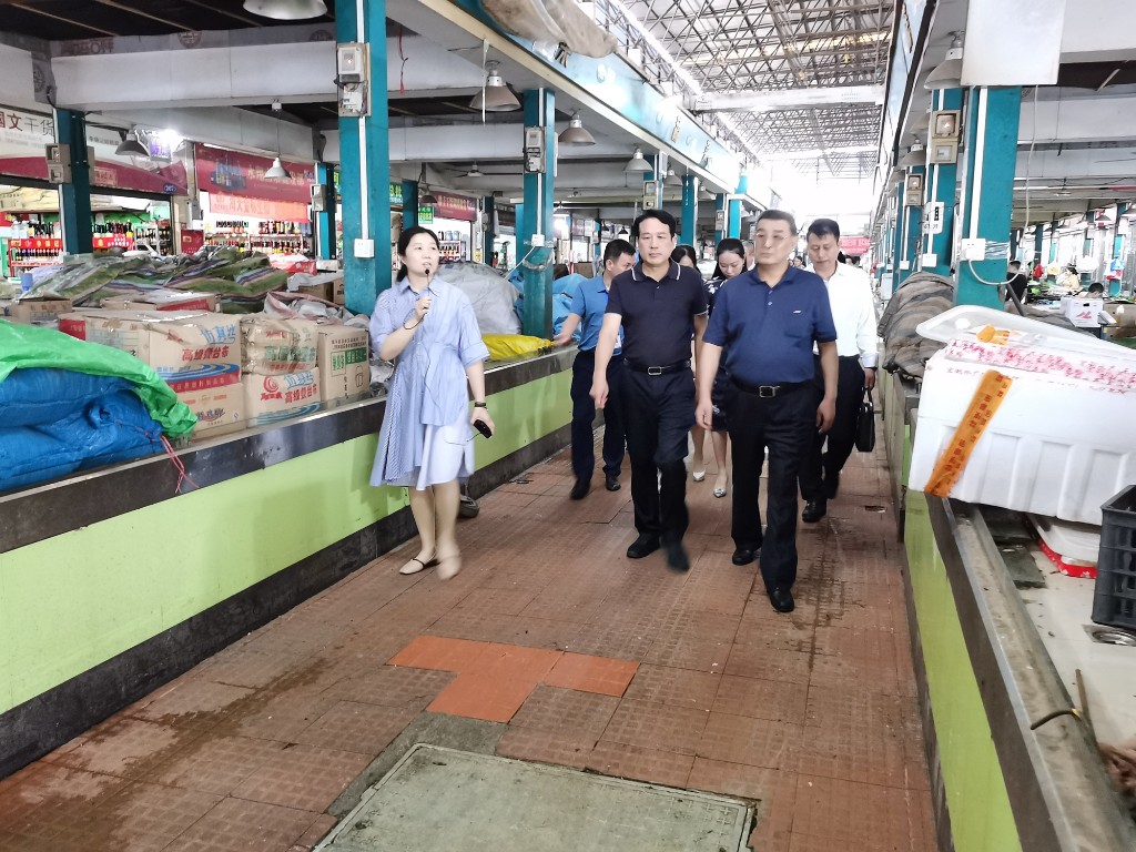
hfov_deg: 61.7
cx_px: 568
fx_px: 952
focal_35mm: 29
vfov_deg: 48.2
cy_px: 426
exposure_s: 1/25
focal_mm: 5.58
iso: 800
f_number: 1.8
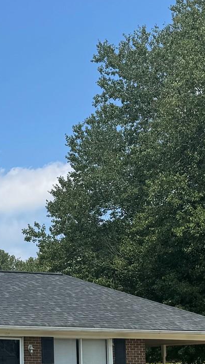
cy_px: 328
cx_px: -63
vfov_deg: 27.2
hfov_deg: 15.3
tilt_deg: +4.2
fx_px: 724
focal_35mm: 75
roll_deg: +0.5
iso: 80
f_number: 1.78
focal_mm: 6.76
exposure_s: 1/4049
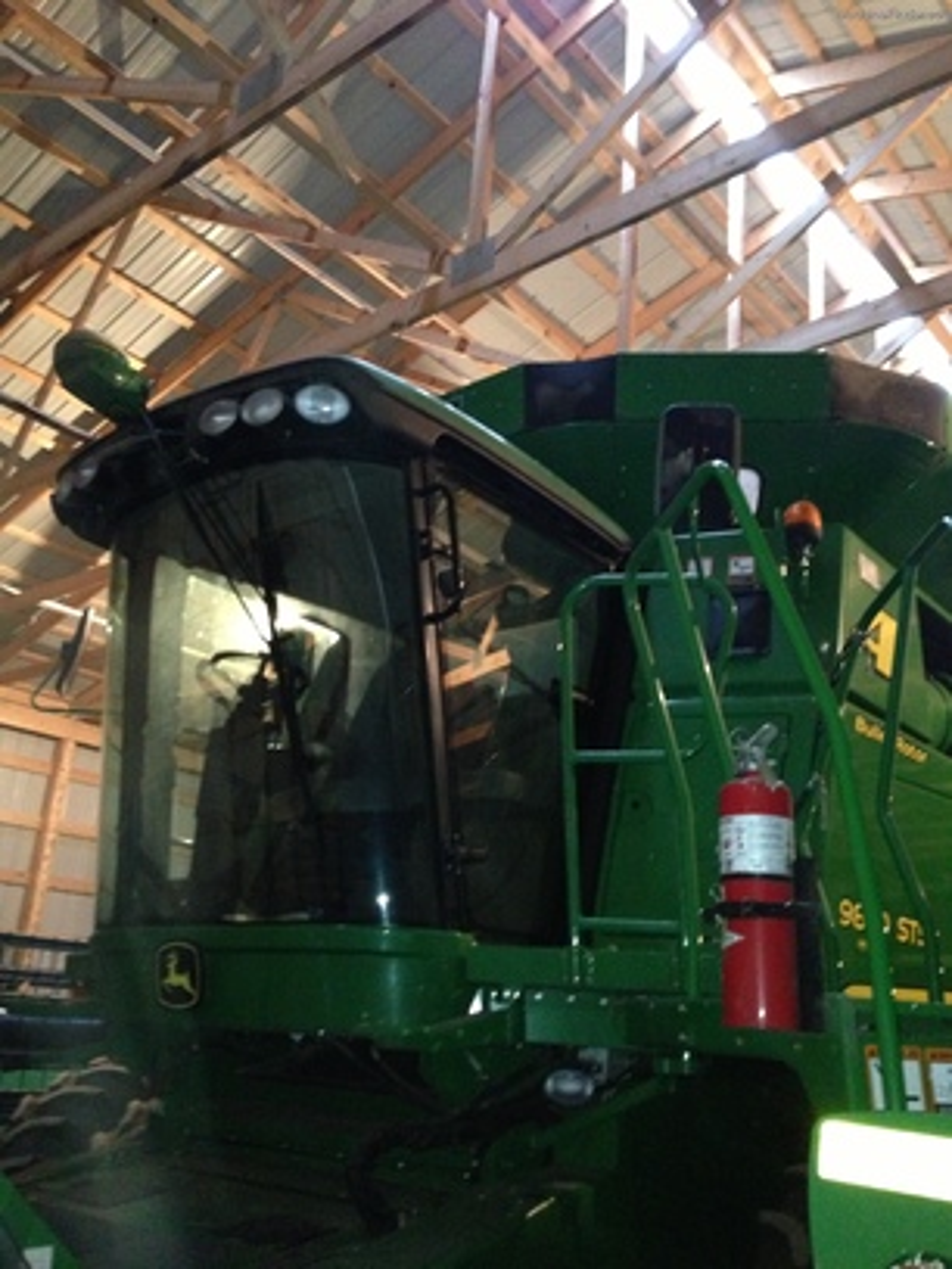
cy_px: 634
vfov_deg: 55.4
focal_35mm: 33
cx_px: 476
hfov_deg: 42.9
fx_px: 1210
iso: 800
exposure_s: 1/16
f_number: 2.4
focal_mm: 4.13
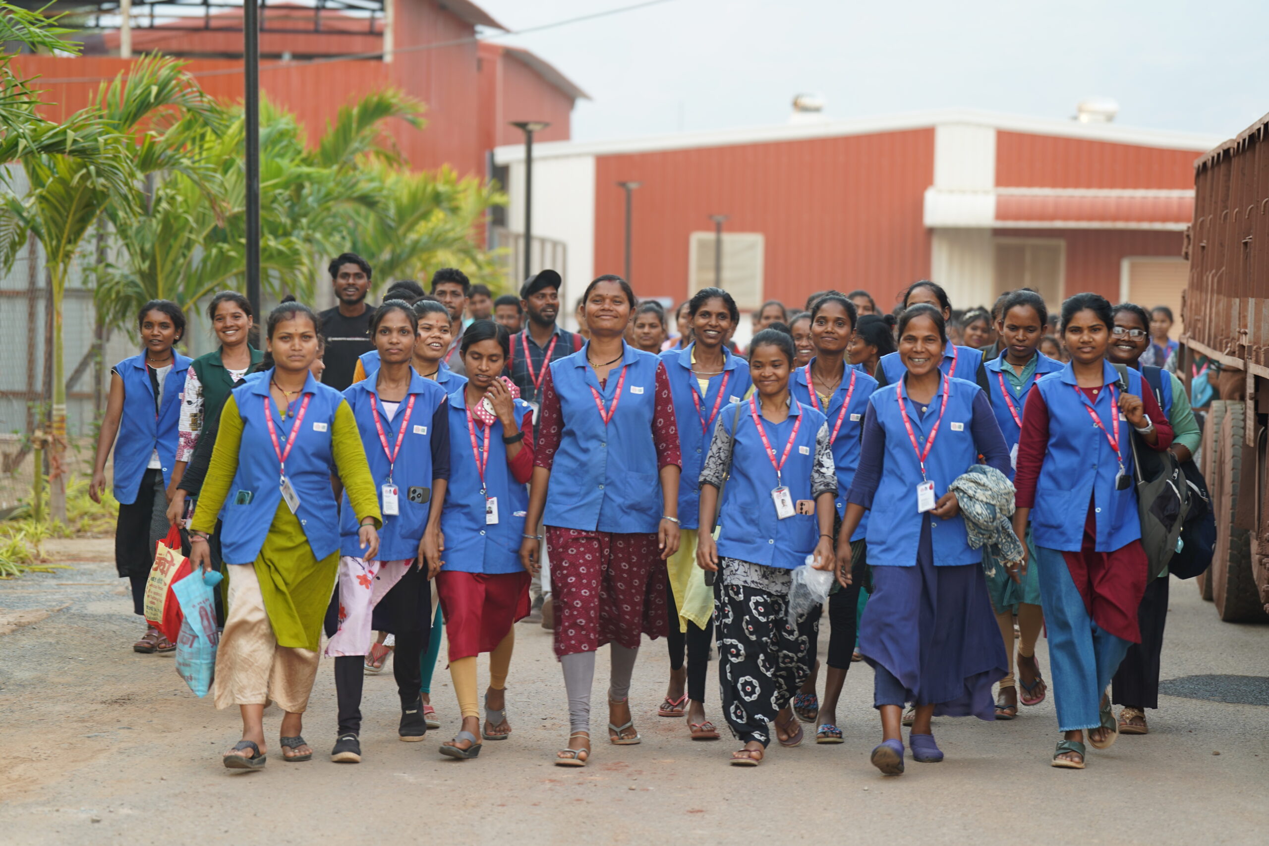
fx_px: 3736
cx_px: 634
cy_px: 423
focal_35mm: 106
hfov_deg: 19.3
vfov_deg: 12.9
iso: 100
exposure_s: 1/125
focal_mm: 106
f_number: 2.8
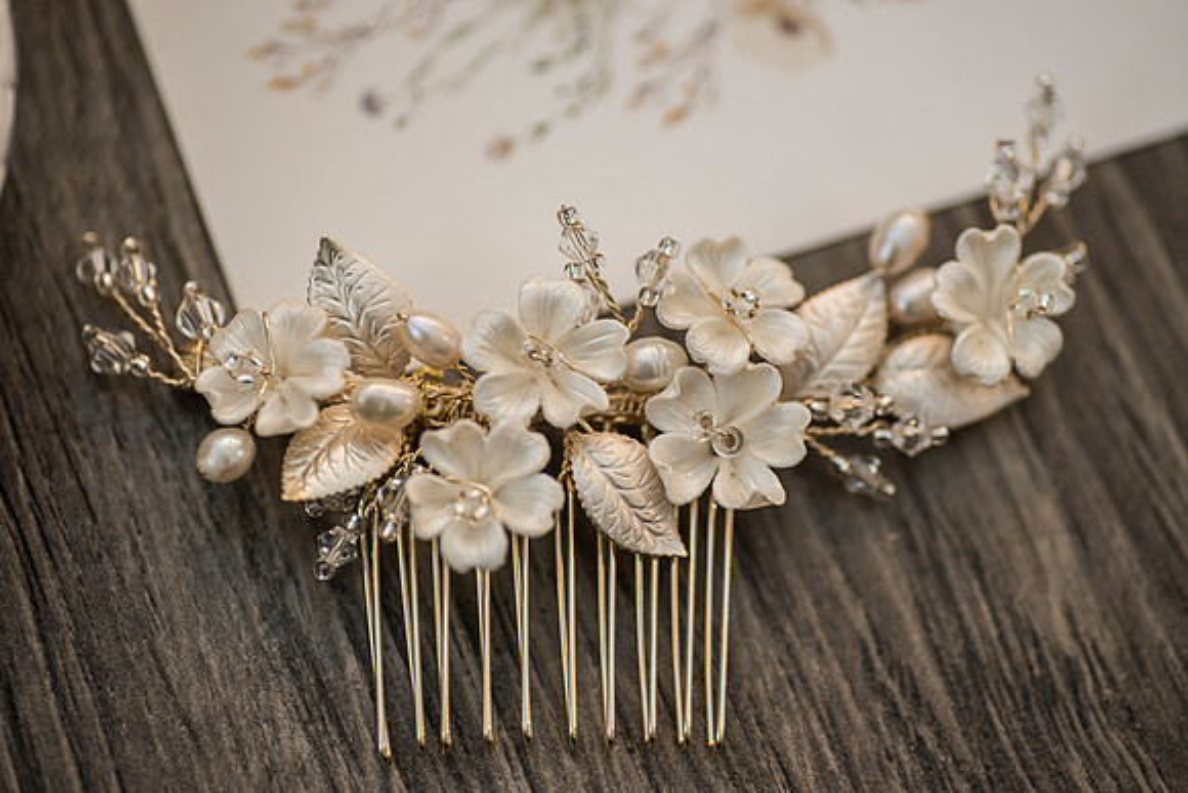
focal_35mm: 90
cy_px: 396
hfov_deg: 22.6
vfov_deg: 15.2
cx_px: 594
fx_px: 2971
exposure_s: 1/60
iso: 1000
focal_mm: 90
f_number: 3.8
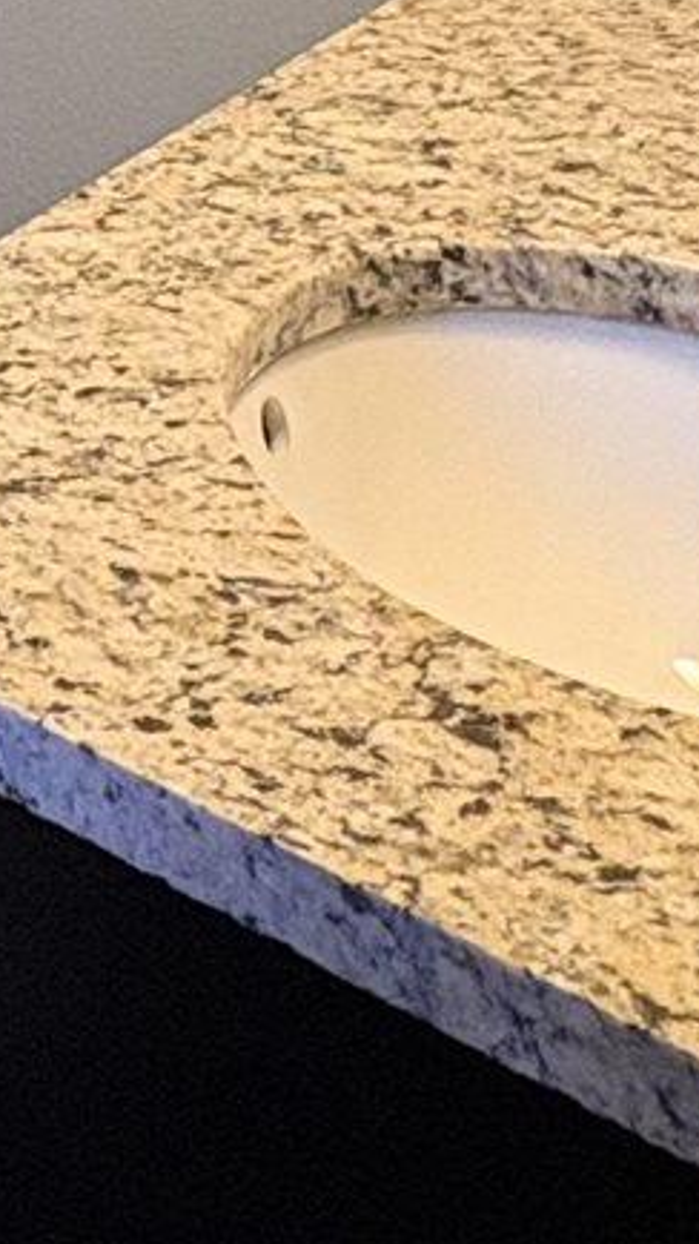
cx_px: -816
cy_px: -616
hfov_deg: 12.6
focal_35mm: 81
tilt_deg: -5.7
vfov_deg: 21.9
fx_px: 2670
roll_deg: -3.3
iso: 320
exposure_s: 1/60
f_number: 2.2
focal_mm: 2.22
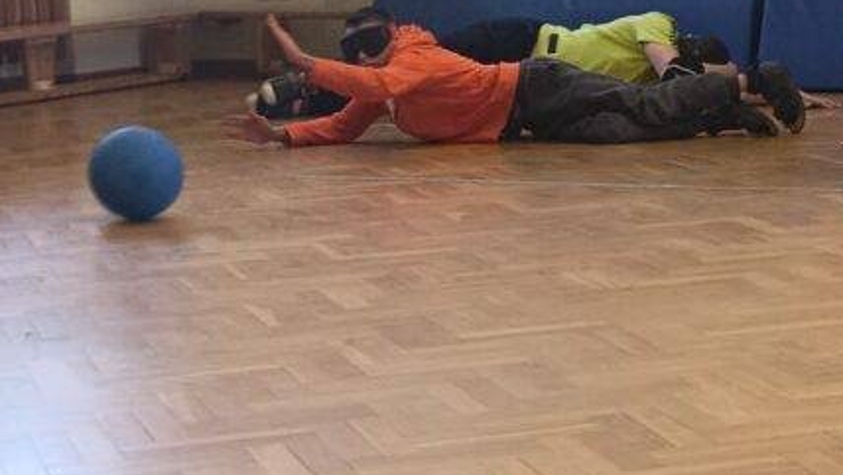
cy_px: 141
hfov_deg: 17.5
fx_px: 2683
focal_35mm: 120
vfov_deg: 10.1
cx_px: 835
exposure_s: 1/100
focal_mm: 6.11
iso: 565
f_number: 1.65
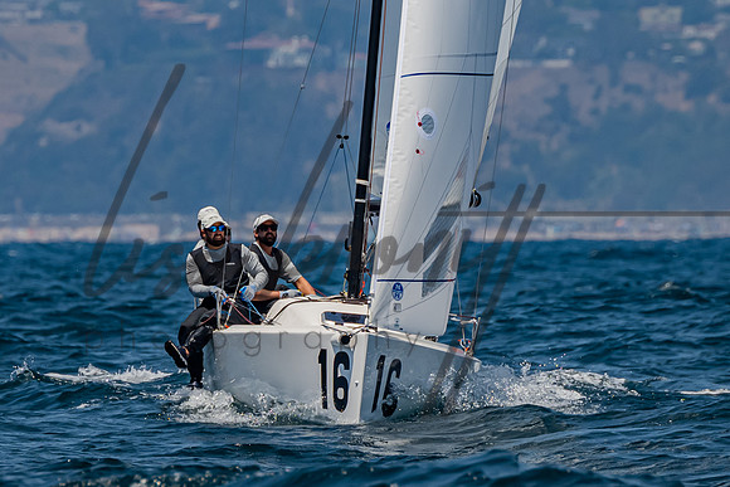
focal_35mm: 986
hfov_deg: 2.1
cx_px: 347
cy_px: 252
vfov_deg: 1.4
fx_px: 20000
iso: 400
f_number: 6.3
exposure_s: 1/2000
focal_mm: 400
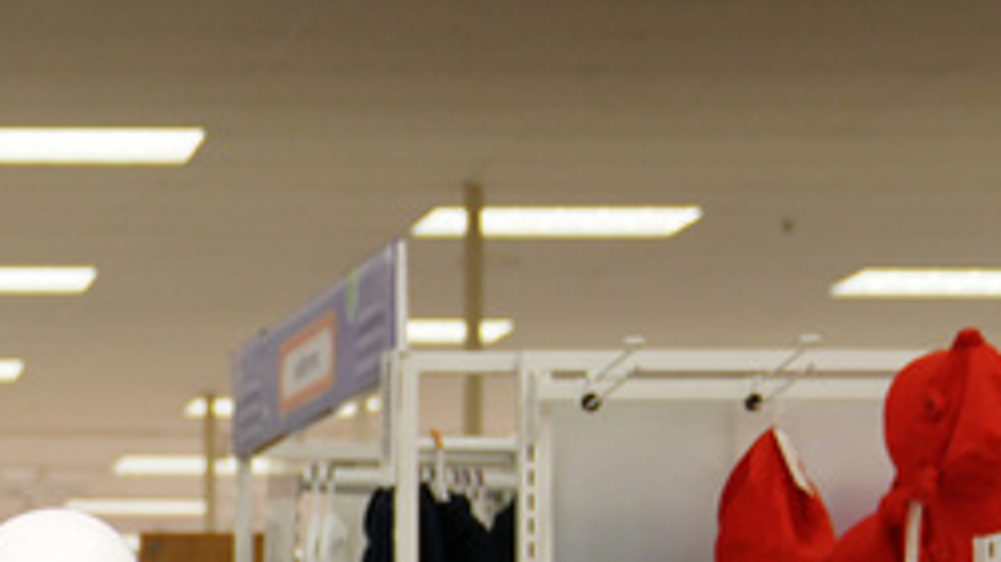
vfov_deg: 8.4
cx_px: -502
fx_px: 3741
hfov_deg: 14.2
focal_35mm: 141
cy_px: 857
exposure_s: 1/200
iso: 400
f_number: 2.8
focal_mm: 33
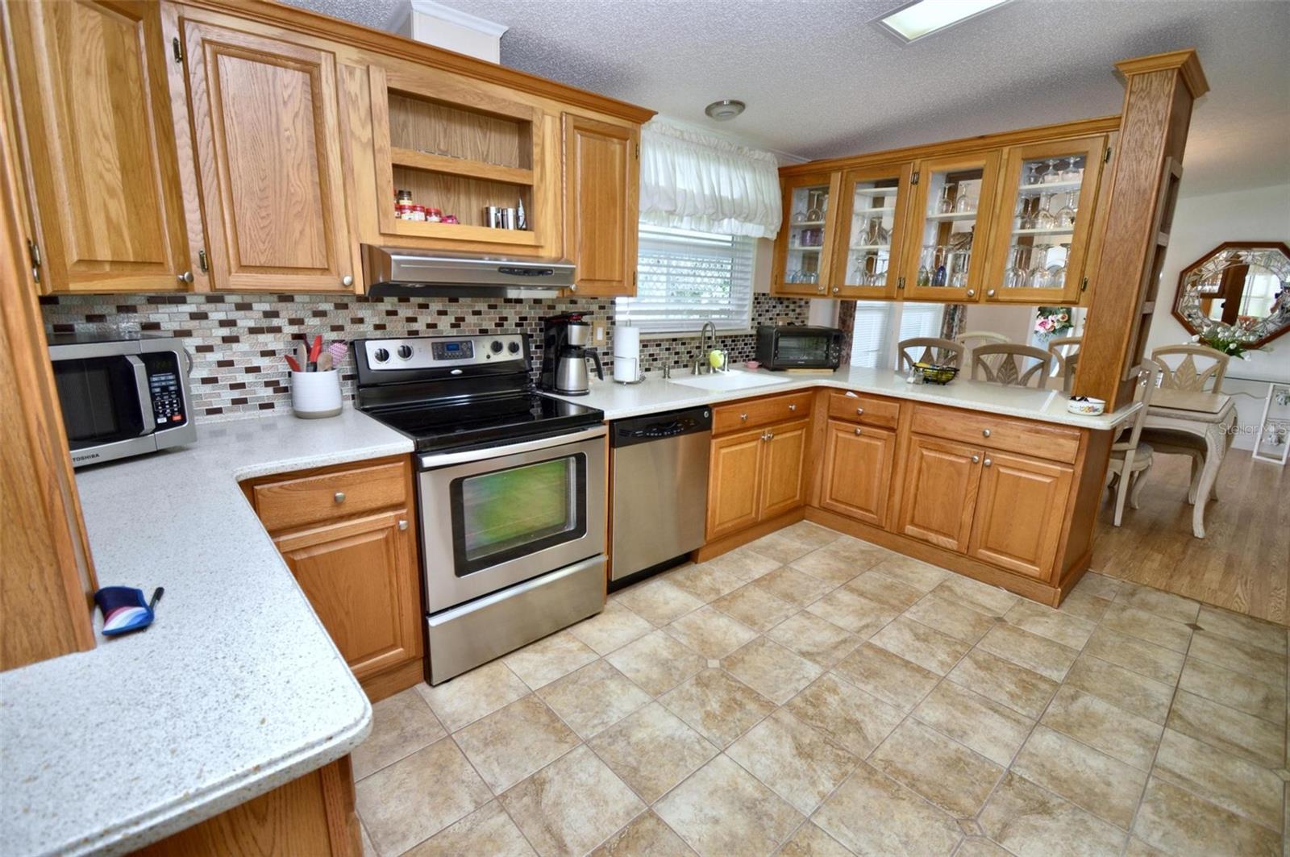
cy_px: 428
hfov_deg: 100.5
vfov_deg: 77.2
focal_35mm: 15
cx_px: 645
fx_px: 537
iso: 320
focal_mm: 10
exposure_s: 1/30
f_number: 4.5
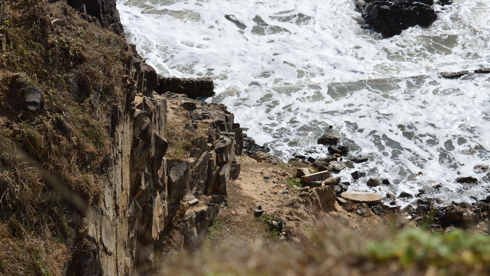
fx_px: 1442
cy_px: 150
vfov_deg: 10.9
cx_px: 245
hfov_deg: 19.3
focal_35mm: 111
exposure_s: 1/4000
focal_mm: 70
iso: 400
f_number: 5.6
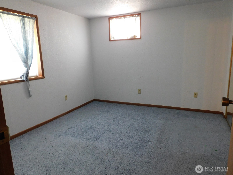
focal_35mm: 24
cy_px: 88
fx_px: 162
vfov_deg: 56.8
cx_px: 116
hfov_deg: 71.6
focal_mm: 4.3
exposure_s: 1/13
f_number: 3.3
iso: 400
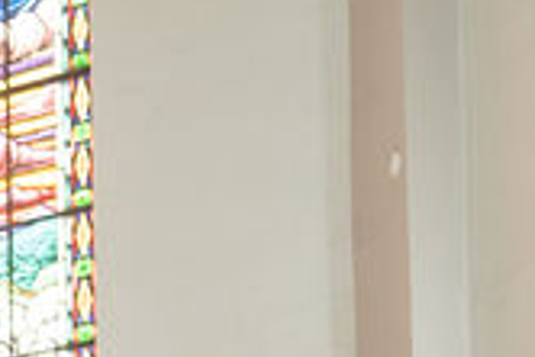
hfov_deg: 8.5
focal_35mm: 217
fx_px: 3228
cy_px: 973
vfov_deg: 6.0
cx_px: -809
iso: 640
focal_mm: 35
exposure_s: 1/160
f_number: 2.8
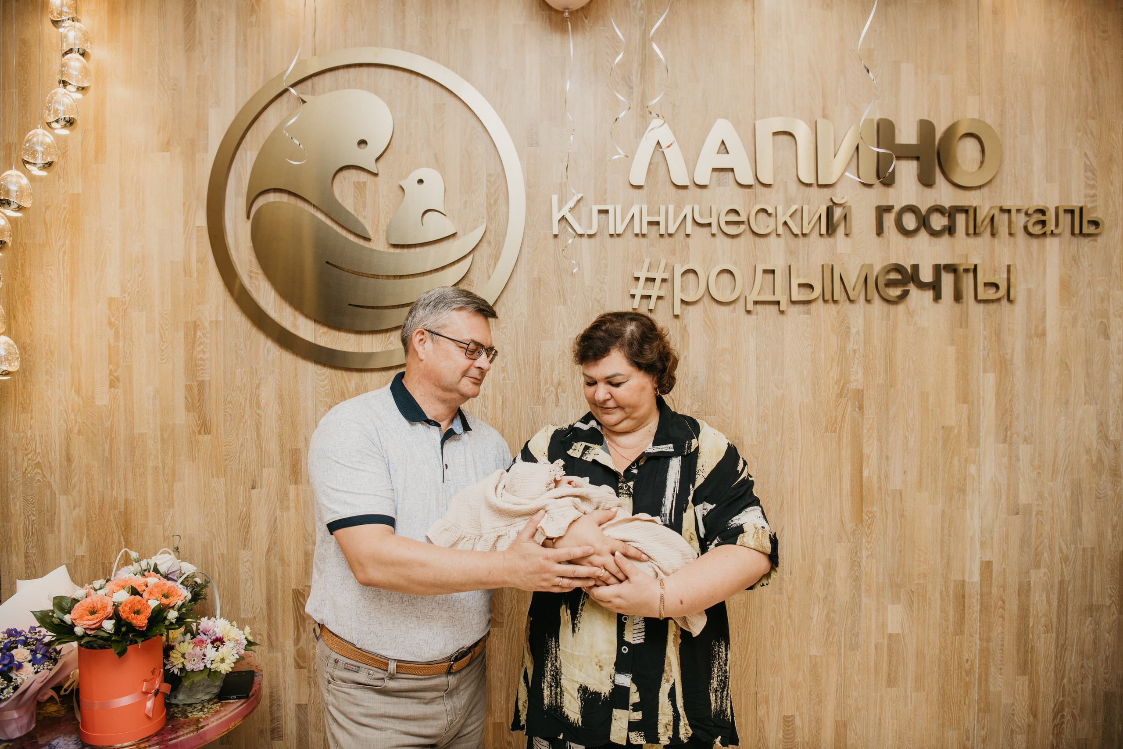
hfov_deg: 67.4
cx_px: 562
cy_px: 374
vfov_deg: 47.9
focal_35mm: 27
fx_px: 842
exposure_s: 1/160
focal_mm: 27
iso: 200
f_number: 4
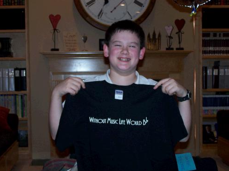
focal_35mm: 68
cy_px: 85
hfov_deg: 28.6
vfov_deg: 21.6
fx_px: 450
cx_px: 115
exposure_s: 1/80
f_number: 3.2
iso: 140
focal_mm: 11.1
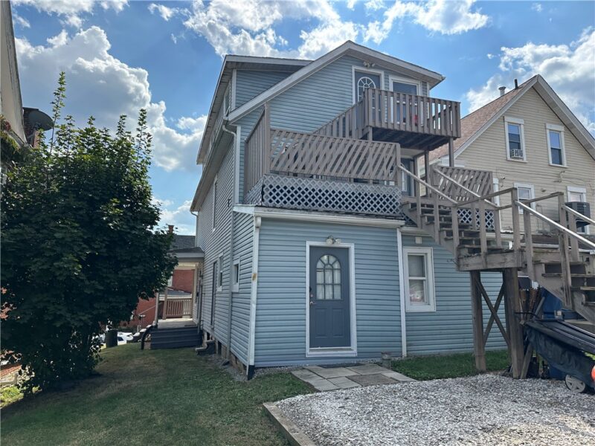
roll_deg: -0.7
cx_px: 298
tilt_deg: +10.3
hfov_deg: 71.6
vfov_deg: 56.8
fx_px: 413
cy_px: 223
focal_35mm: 24
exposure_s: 1/5000
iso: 80
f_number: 1.78
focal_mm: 6.86
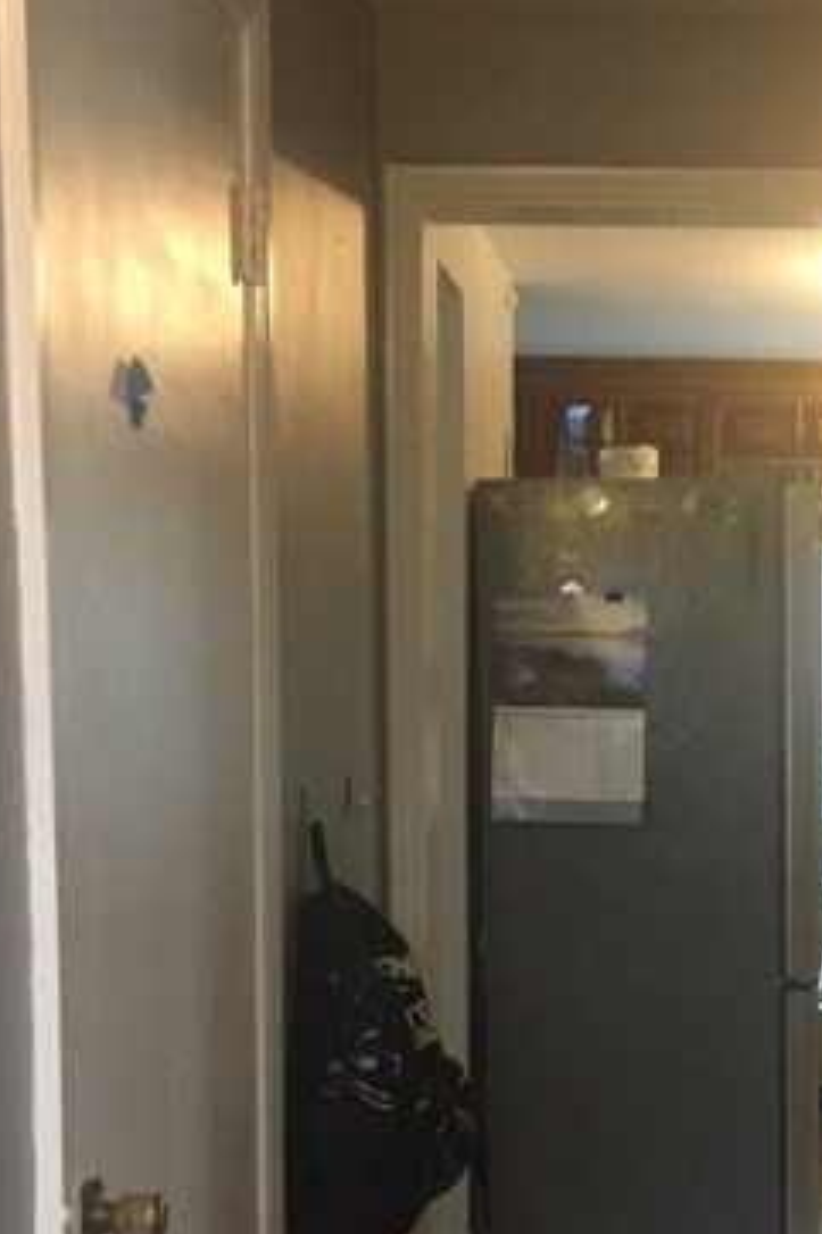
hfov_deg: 20.9
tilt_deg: -5.4
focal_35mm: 64
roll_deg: -0.2
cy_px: 914
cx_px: 709
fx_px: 2194
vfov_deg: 30.9
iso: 160
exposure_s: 1/30
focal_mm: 4.15
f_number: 2.2
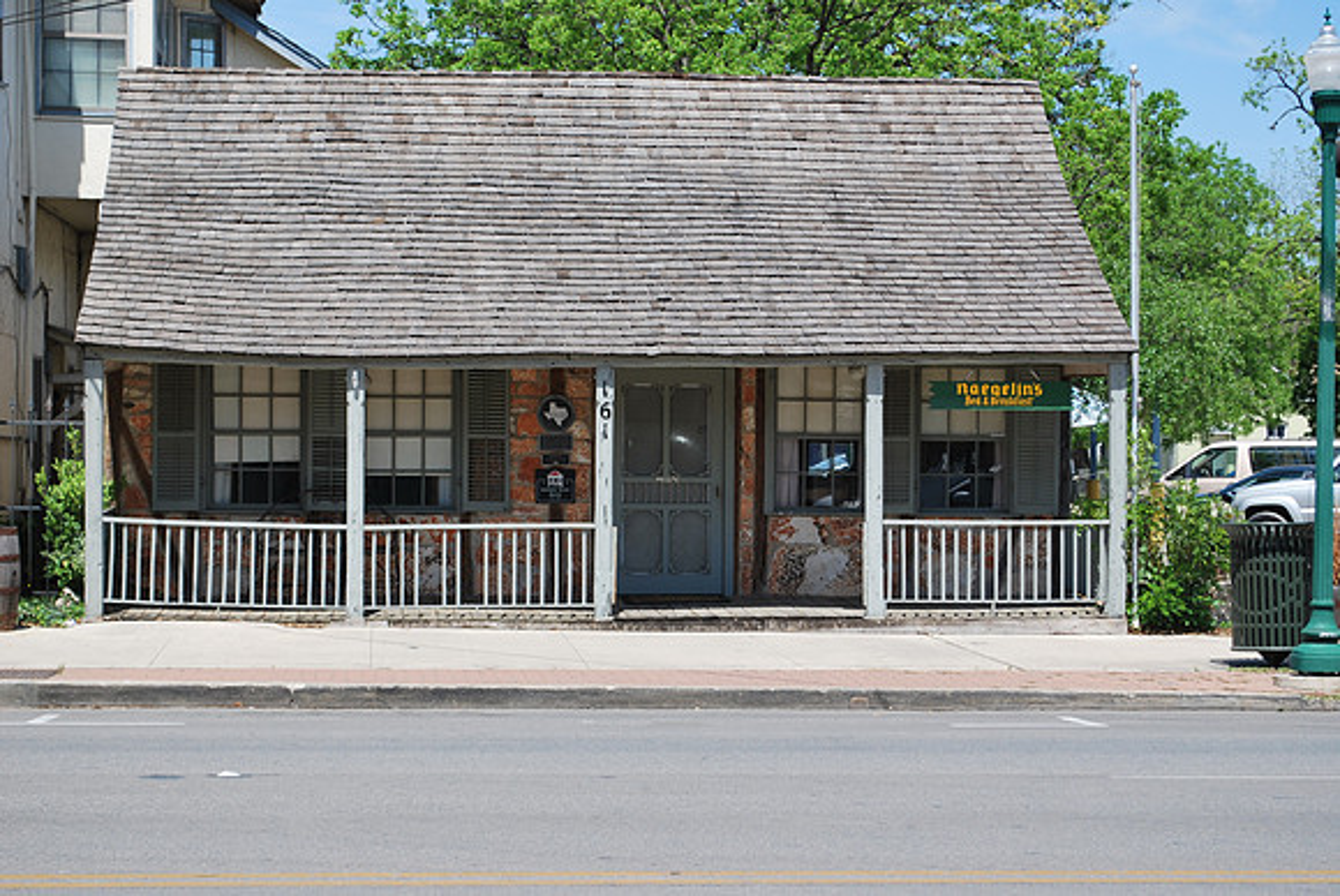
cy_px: 448
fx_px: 3074
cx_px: 670
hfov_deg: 24.6
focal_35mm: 82
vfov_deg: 16.6
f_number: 8
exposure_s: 1/250
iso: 100
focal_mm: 55
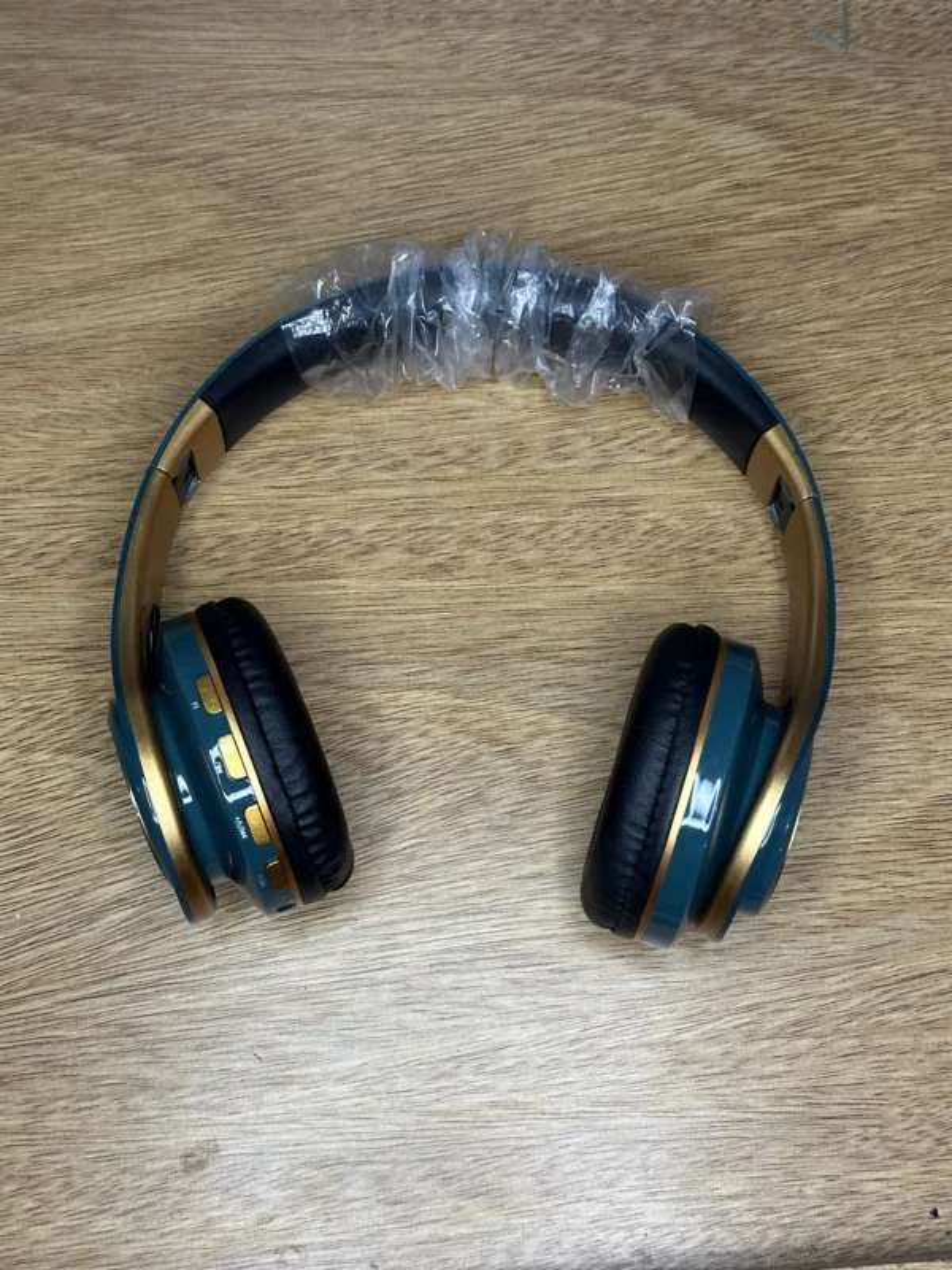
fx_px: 1760
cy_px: 635
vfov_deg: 39.7
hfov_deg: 30.3
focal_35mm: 48
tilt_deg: -75.0
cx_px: 476
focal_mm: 6.86
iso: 200
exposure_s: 1/50
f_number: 1.78
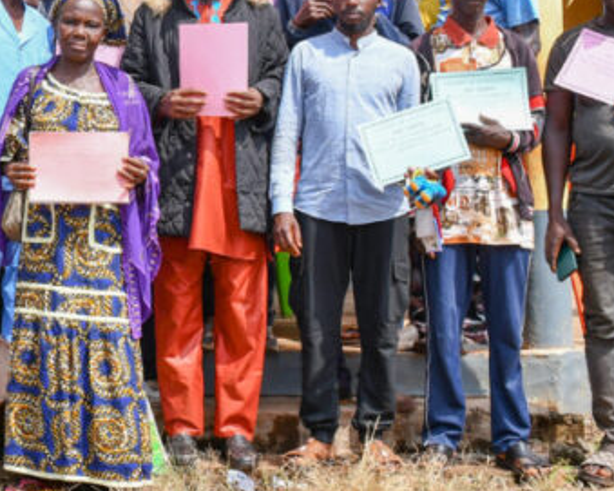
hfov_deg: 21.4
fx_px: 1544
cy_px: 15
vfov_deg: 17.7
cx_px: -60
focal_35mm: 85
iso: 100
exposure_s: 1/250
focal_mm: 20
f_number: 8
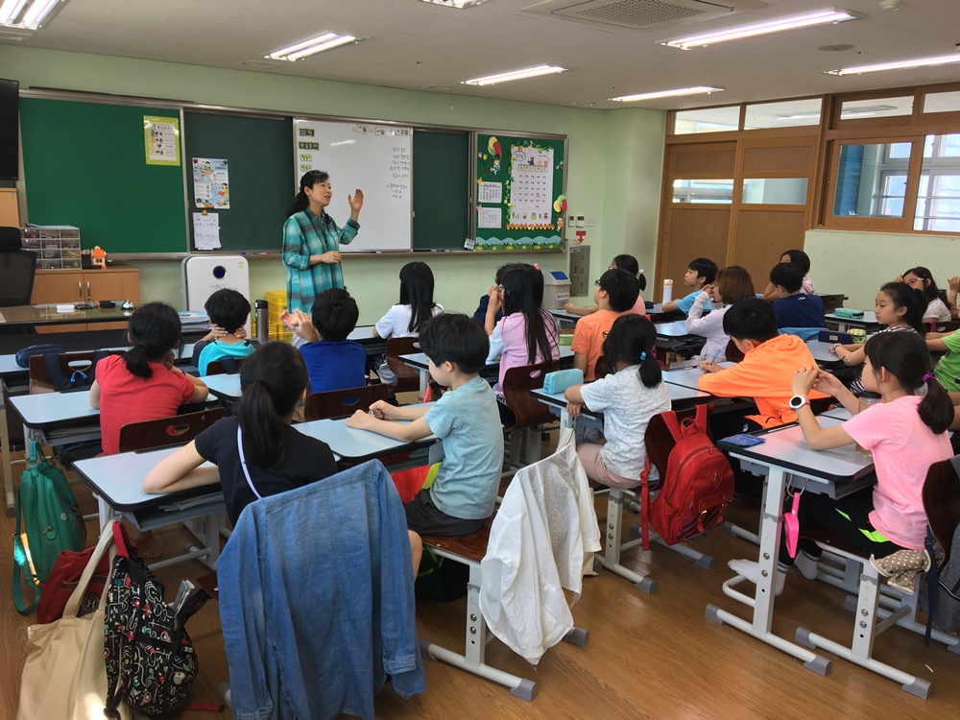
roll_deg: -0.4
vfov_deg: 48.2
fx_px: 804
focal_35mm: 29
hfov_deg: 61.7
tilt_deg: -10.5
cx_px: 480
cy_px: 360
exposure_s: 1/30
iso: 25
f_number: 2.2
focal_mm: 4.15
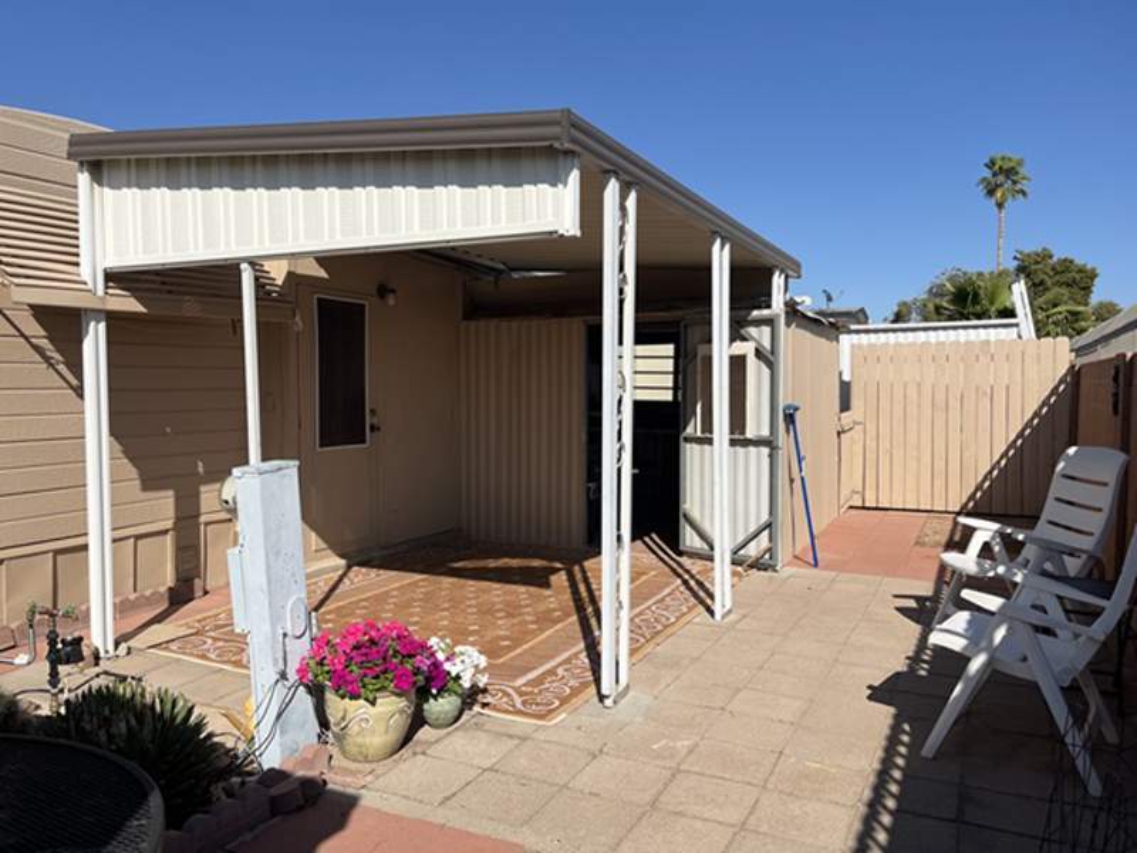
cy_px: 426
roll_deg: -0.6
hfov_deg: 67.3
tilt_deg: -4.2
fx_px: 854
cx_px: 568
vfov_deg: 53.1
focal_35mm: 26
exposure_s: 1/5848
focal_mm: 5.1
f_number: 1.6
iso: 50
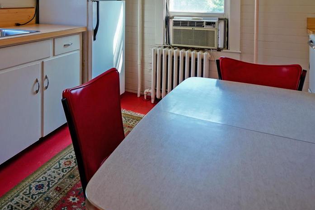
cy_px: 4
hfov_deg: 59.1
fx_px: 271
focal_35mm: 31
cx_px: 108
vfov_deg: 38.1
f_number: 3.2
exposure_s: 1/30
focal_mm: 10
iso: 100
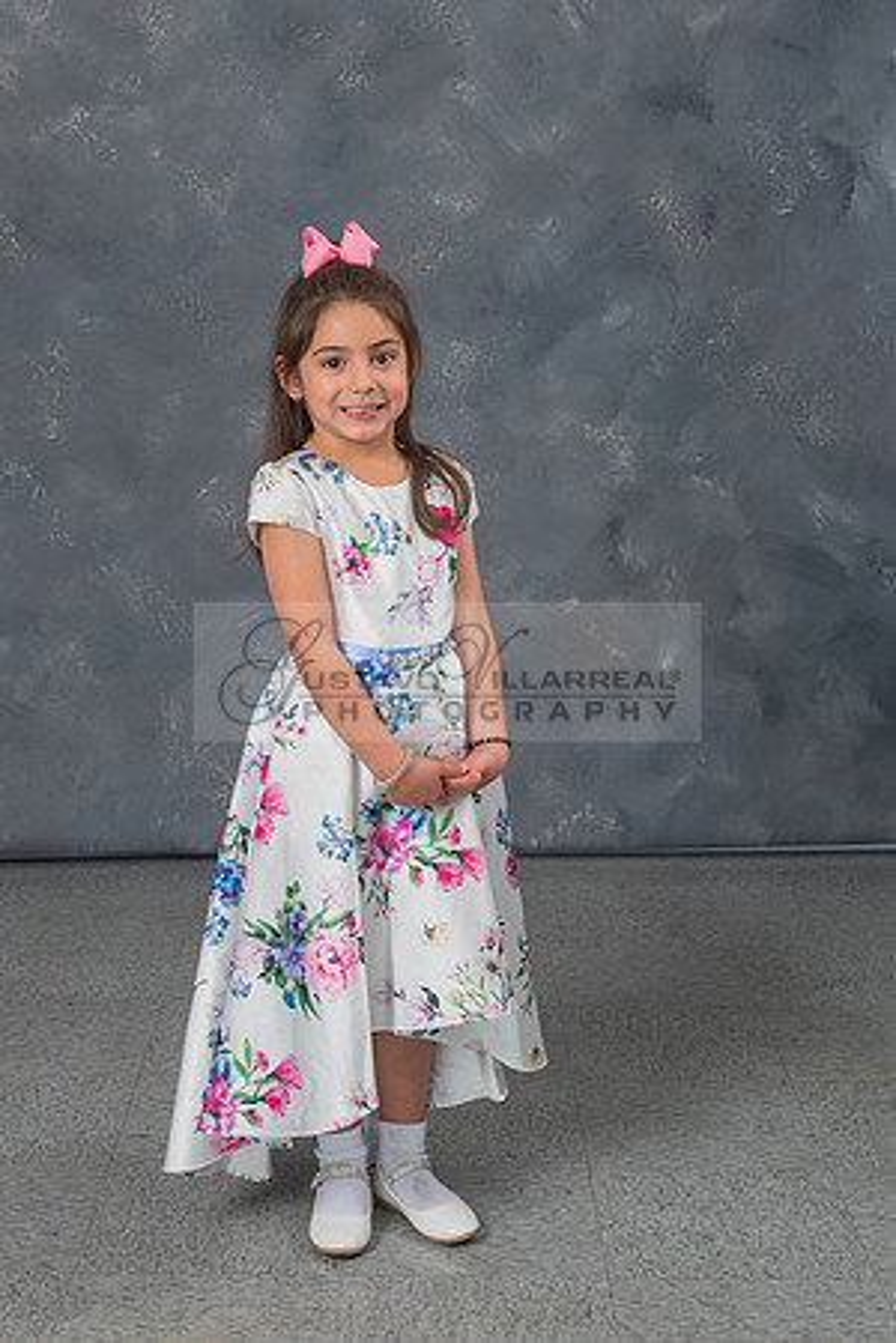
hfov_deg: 22.0
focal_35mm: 62
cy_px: 553
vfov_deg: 32.4
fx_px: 2304
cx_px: 367
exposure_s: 1/160
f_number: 5.6
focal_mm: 32
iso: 200
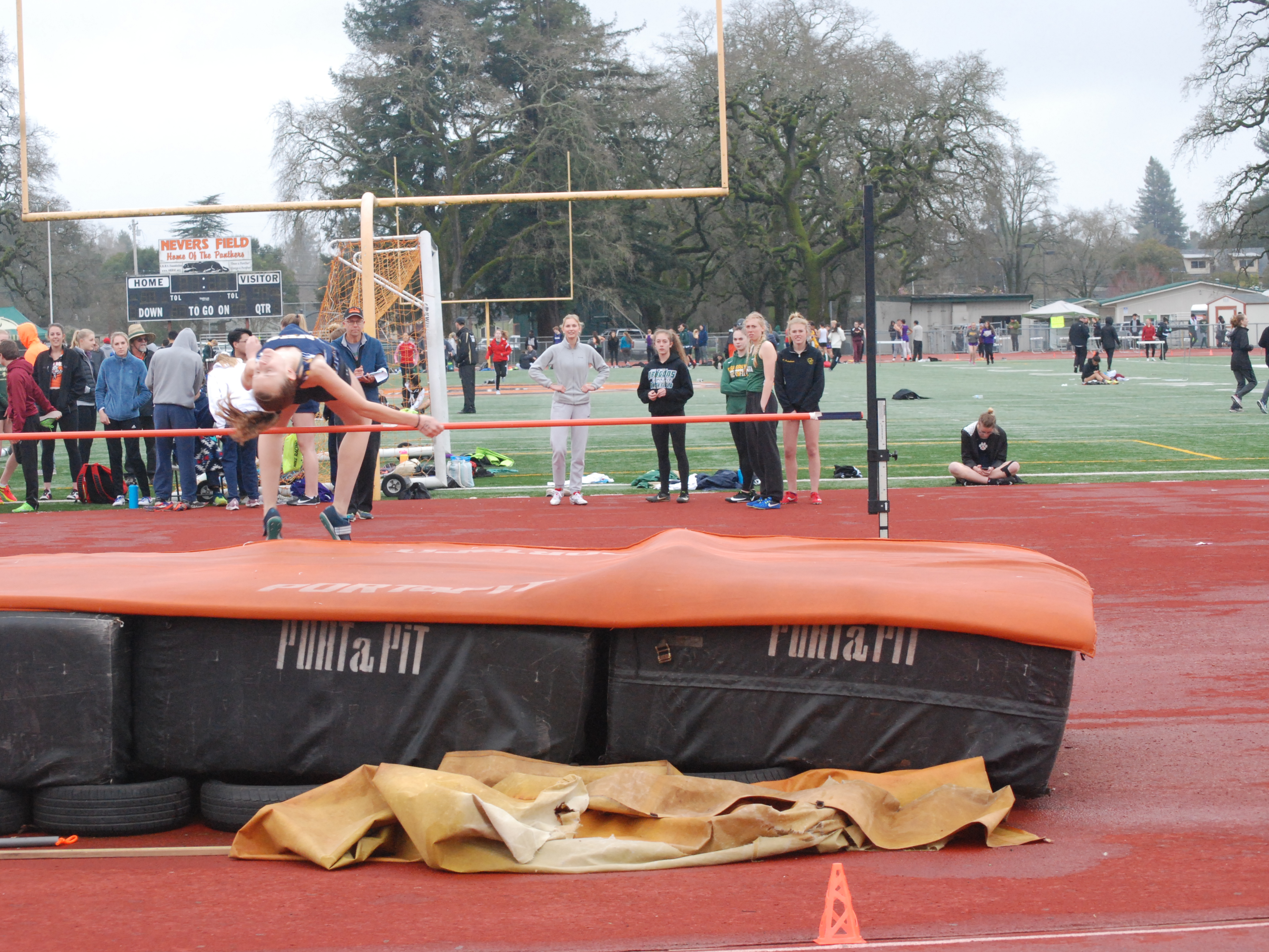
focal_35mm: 90
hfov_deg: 21.9
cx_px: 585
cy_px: 476
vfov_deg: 16.5
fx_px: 3283
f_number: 10
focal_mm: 55
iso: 1000
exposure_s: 1/400
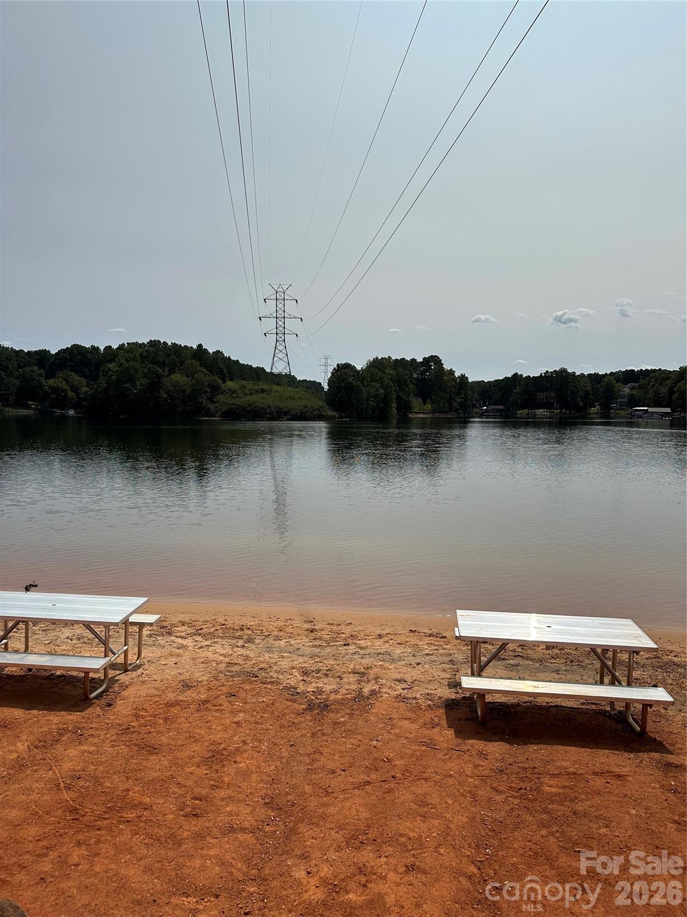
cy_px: 458
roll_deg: -0.9
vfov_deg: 71.6
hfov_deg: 56.8
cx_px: 344
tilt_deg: -5.2
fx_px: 635
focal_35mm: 24
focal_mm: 6.86
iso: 80
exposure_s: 1/13699
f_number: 1.78
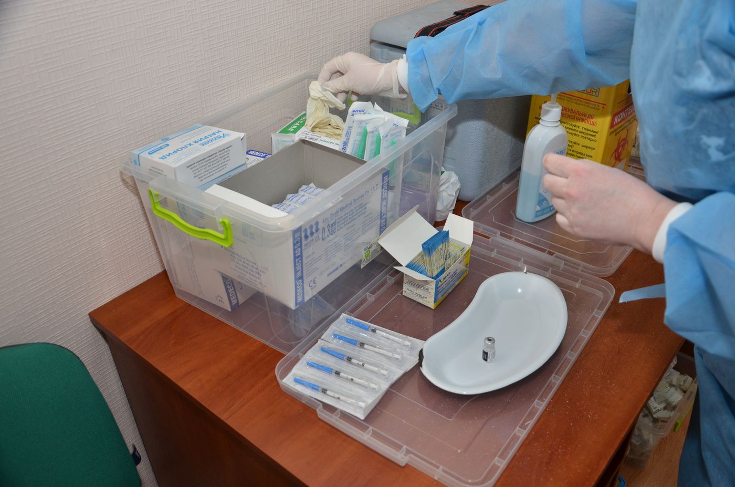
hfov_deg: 59.6
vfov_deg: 41.5
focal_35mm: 32
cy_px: 244
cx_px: 368
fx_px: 642
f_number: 3.8
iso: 500
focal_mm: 21
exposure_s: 1/250
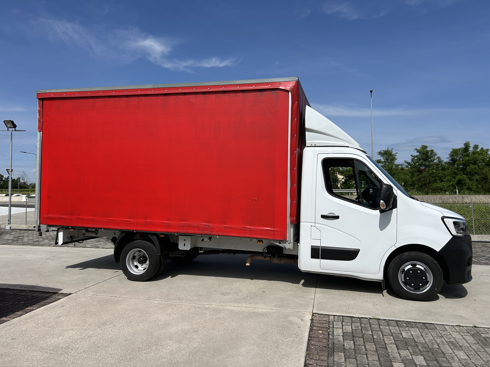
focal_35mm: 26
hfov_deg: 67.3
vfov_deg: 53.1
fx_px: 368
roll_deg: +1.3
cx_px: 245
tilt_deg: +2.3
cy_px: 184
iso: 50
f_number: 1.5
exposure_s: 1/7463
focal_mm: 5.7
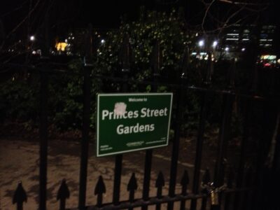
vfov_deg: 40.7
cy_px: 105
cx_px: 140
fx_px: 283
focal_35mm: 35
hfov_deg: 52.6
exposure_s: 1/15
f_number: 2.4
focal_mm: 4.28
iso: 800
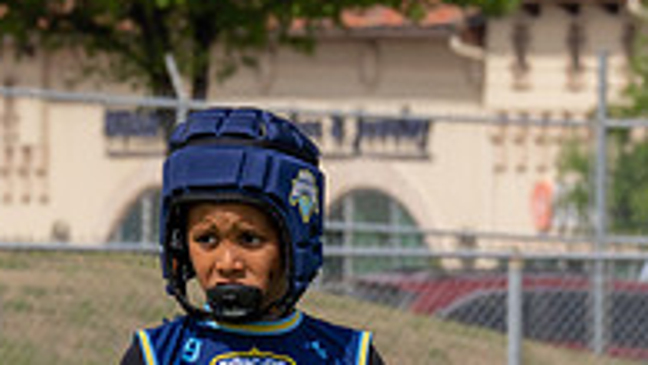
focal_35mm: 940
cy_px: 658
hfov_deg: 2.3
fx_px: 16163
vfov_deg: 1.3
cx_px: 259
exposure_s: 1/250
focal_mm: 200
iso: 100
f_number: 13
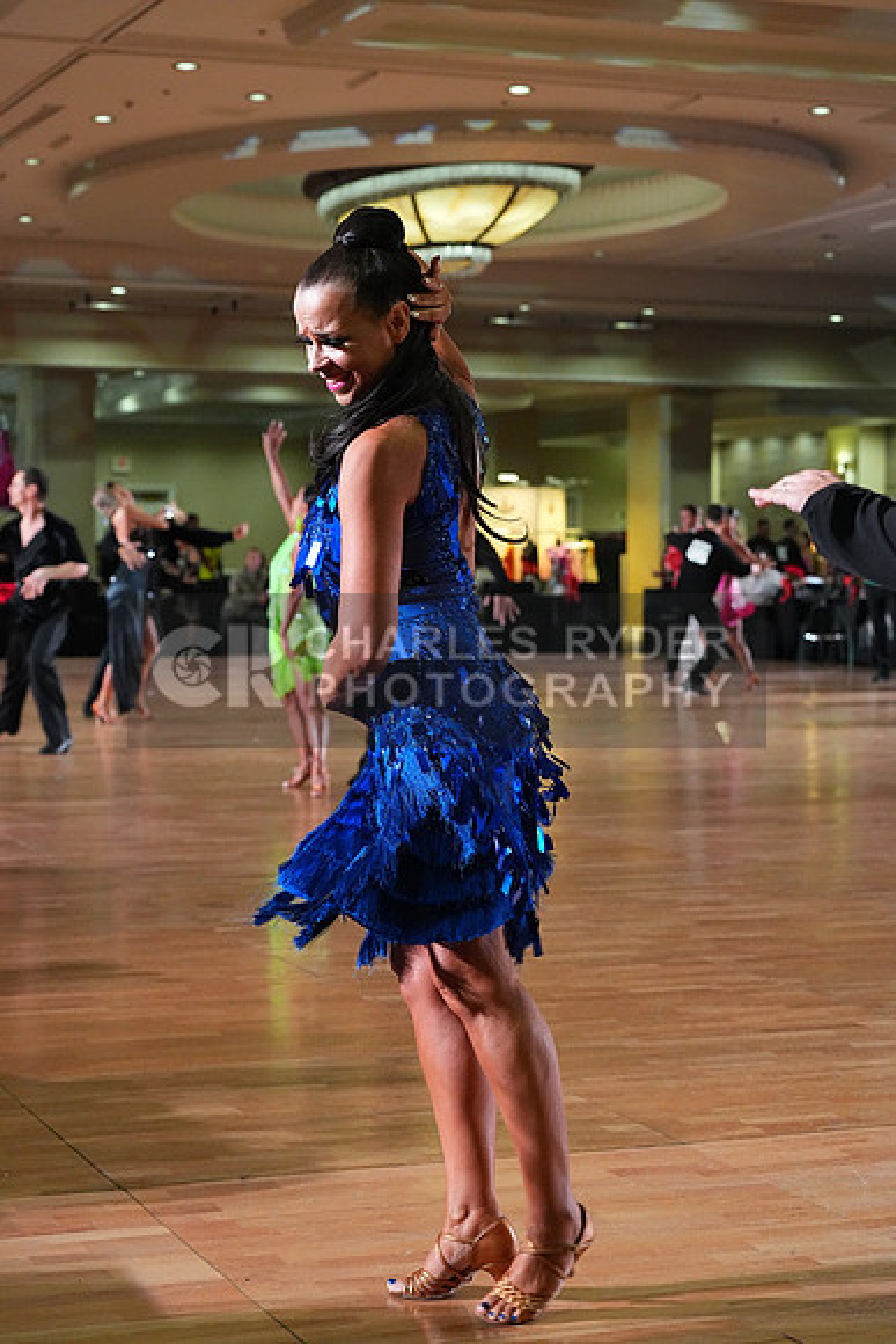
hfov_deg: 19.5
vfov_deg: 28.8
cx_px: 448
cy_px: 672
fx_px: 2612
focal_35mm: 70
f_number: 5.6
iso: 8000
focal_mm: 70
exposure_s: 1/400
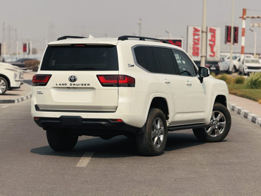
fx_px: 905
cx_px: 130
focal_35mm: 120
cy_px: 98
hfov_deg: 16.4
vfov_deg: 12.3
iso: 40
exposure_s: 1/3195
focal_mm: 15.66
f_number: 2.8
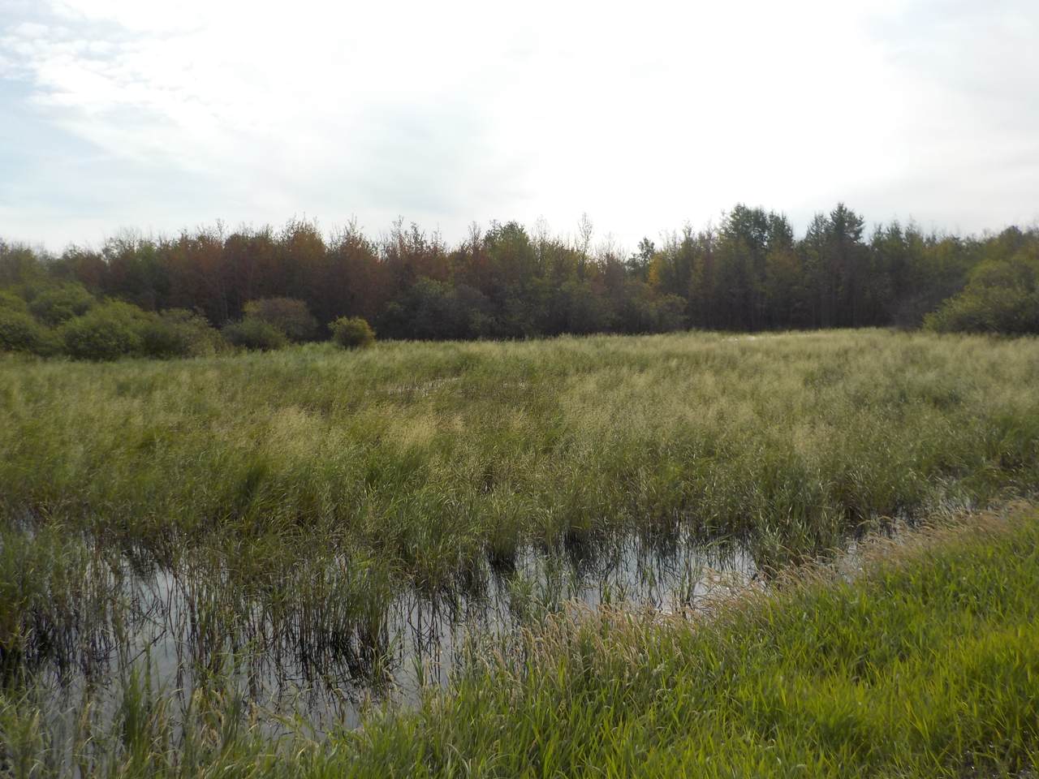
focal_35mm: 30
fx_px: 900
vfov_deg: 46.8
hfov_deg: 60.0
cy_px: 390
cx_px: 520
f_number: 3.3
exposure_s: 1/1250
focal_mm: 4.1
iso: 125
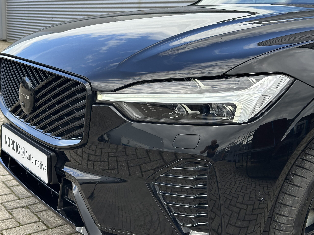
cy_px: 118
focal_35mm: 48
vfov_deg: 30.3
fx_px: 435
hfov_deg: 39.7
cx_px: 157
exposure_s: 1/990
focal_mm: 6.86
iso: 64
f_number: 1.78
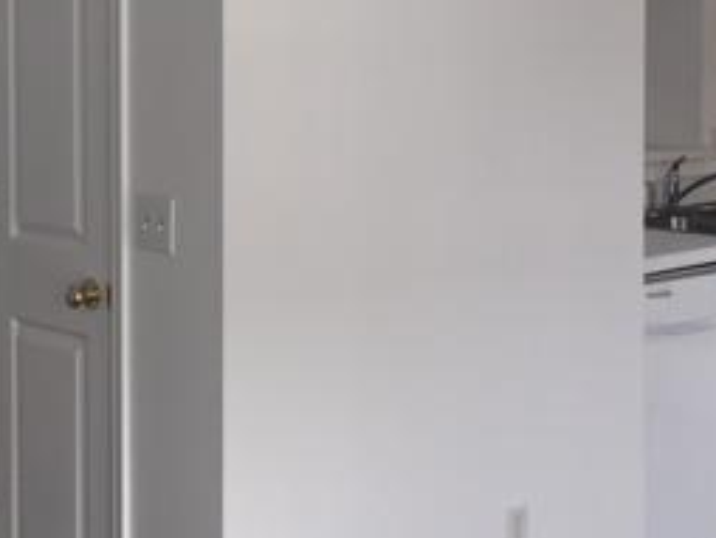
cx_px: 254
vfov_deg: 20.0
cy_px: 110
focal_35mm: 73
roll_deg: -0.1
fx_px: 1511
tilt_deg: -2.8
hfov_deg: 26.5
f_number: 2.2
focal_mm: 4.15
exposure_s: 1/120
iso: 40
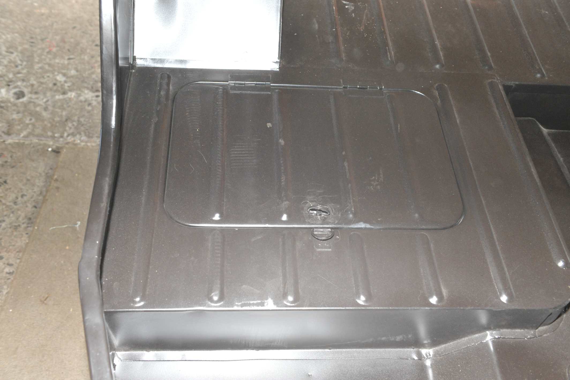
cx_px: 285
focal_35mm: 38
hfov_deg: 50.7
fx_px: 601
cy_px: 190
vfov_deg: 35.0
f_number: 5.6
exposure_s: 1/60
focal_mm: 38
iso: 3200
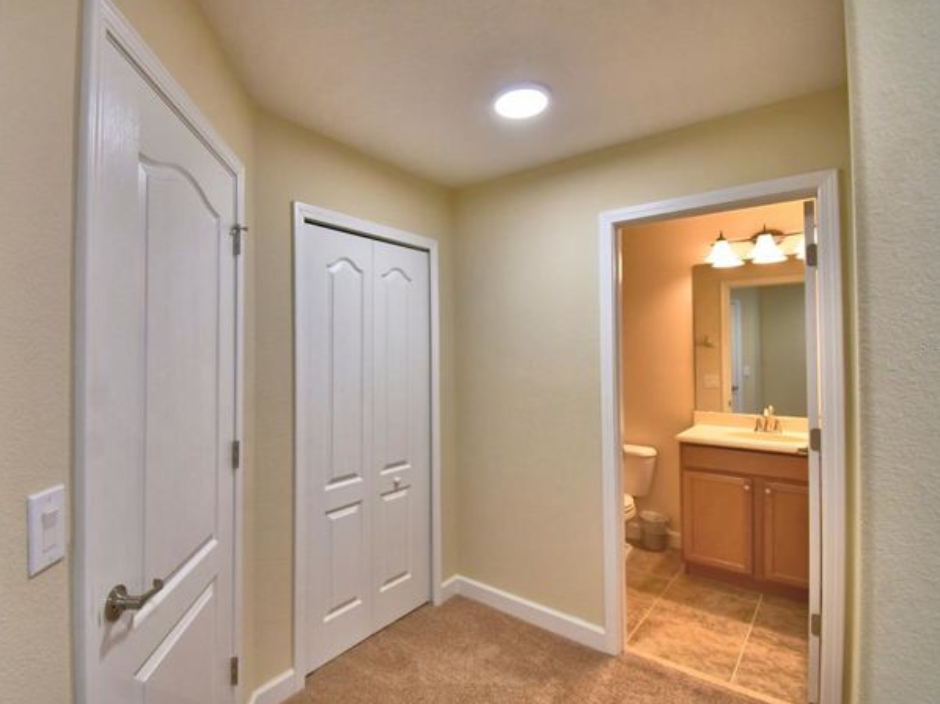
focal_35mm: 17
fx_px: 461
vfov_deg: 74.7
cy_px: 346
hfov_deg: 90.8
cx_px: 427
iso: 400
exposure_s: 1/100
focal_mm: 10
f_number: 4.5
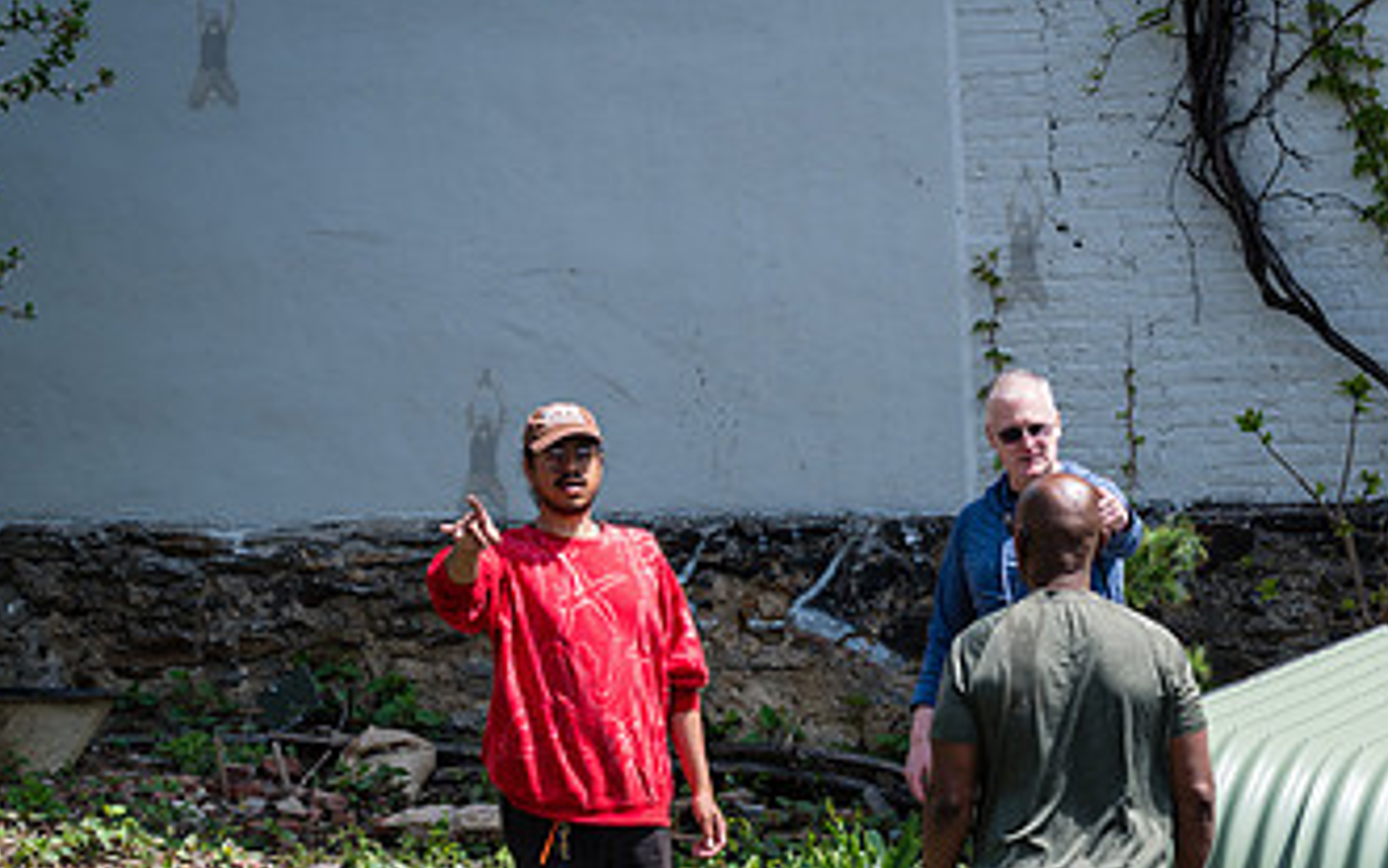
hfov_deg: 19.4
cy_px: 644
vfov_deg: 12.2
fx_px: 4048
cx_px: 969
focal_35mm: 107
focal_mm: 56
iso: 100
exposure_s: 1/800
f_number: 3.5
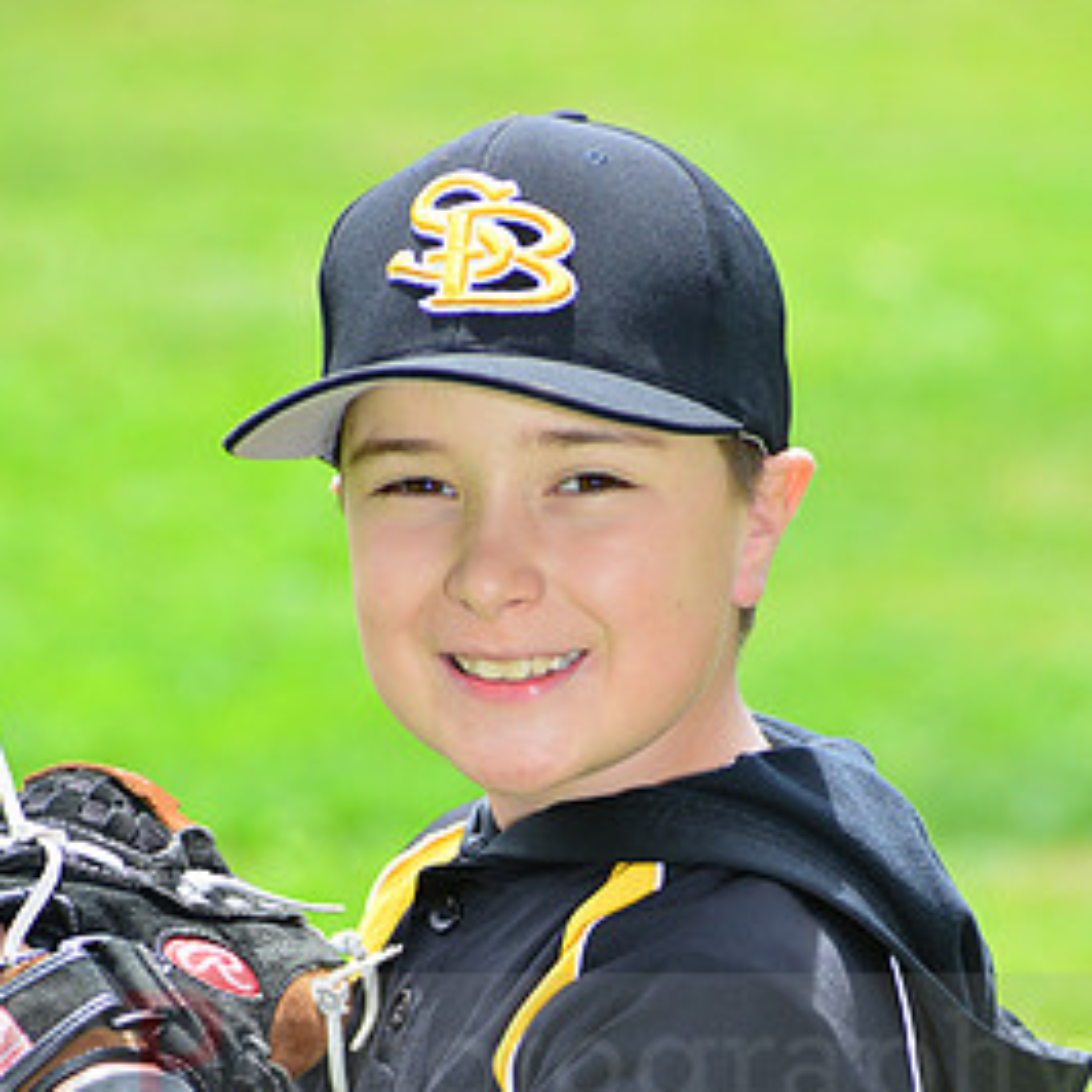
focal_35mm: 343
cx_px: 556
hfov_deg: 5.1
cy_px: 1030
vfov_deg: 5.1
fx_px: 12242
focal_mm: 185
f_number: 8
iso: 200
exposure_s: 1/200
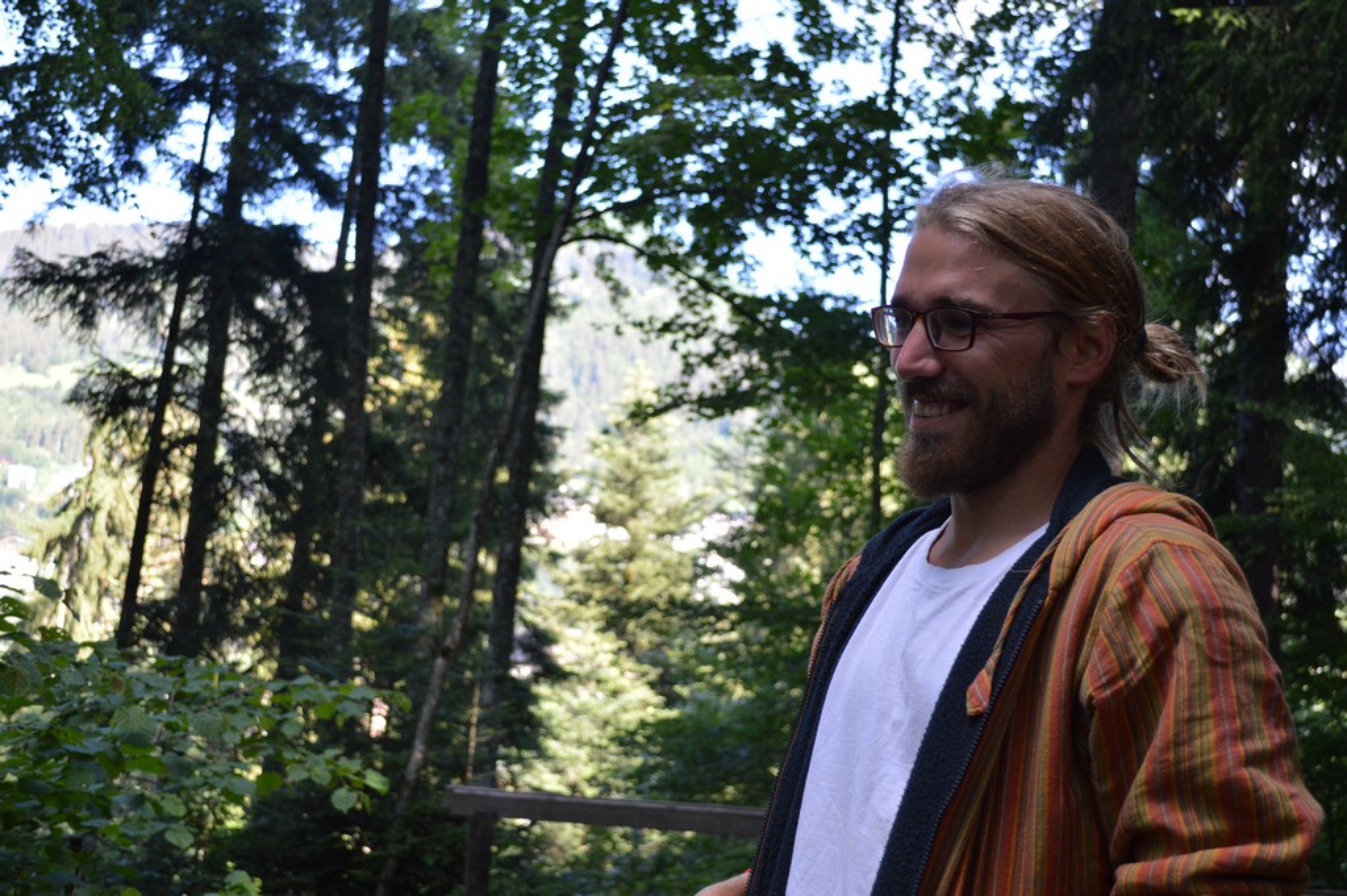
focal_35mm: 44
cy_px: 448
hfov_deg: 45.0
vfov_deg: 30.8
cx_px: 674
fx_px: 1626
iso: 560
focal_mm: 29
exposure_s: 1/250
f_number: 4.5
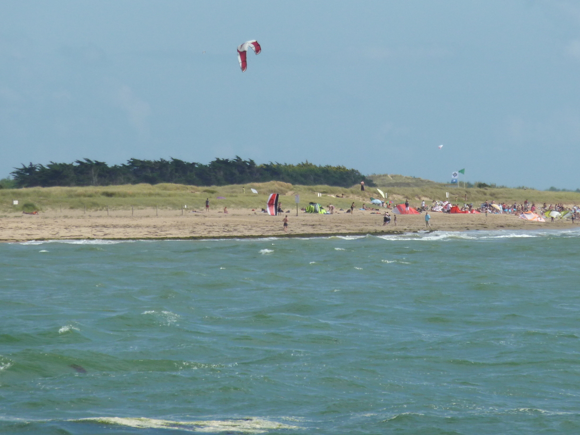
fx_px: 6568
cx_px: 352
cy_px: 169
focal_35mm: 392
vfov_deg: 3.8
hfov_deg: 5.1
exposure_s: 1/1000
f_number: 5.6
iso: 125
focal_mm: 49.2
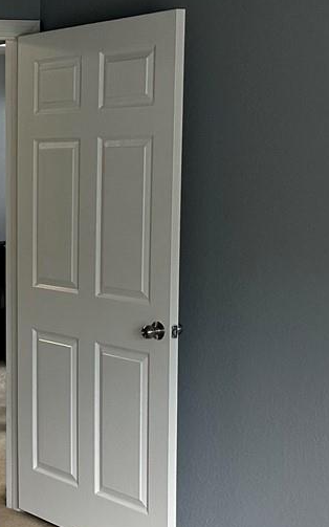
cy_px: 315
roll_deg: +1.0
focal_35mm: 81
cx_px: -196
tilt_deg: -8.5
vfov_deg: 25.5
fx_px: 1163
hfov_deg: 14.7
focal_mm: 6.86
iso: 200
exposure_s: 1/120
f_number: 1.78
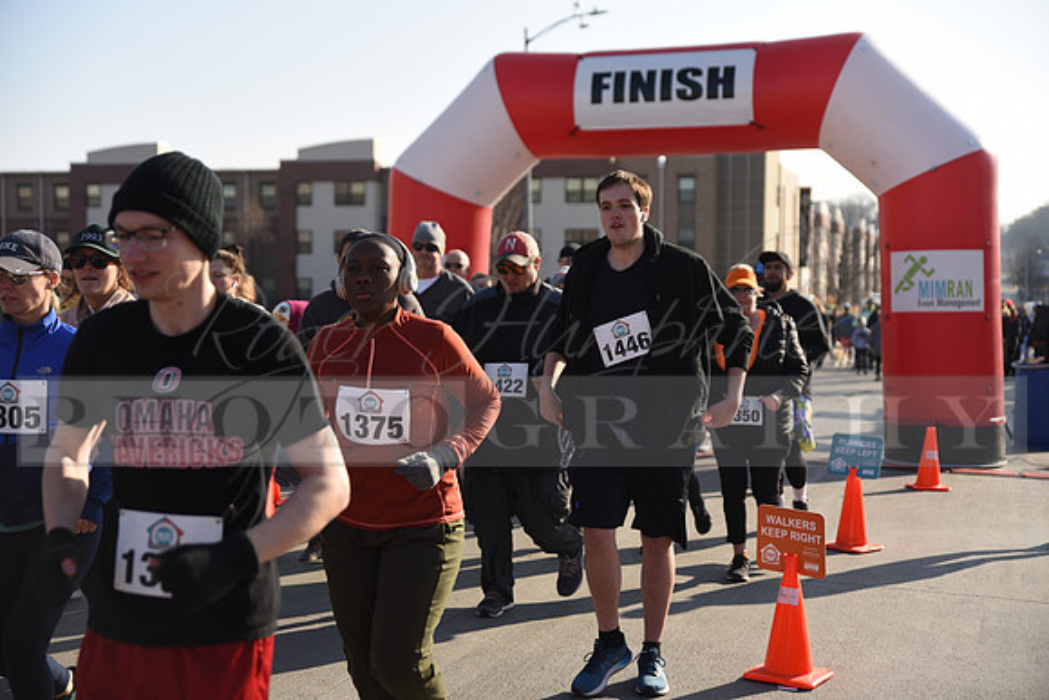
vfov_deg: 26.0
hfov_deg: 38.2
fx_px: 1516
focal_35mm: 52
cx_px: 524
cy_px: 350
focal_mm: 52
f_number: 2.8
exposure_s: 1/1250
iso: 100
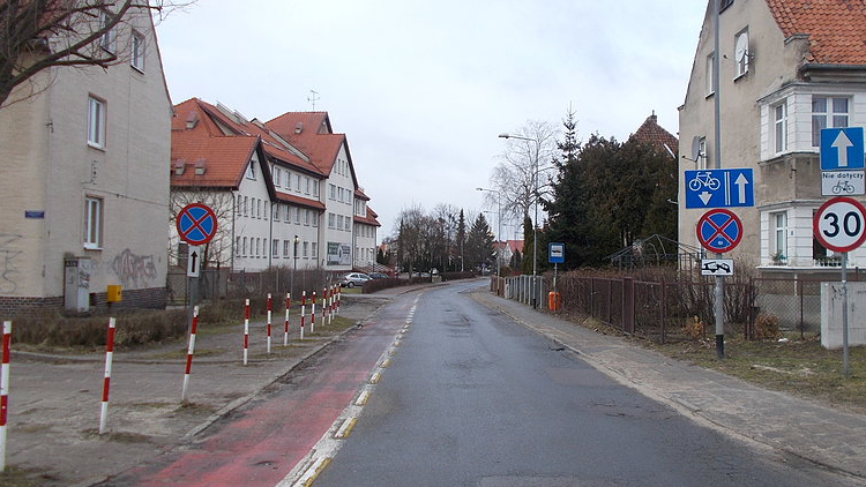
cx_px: 471
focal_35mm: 34
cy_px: 243
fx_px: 781
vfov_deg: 34.7
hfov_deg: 57.9
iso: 80
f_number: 3.2
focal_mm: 4.6
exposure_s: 1/400
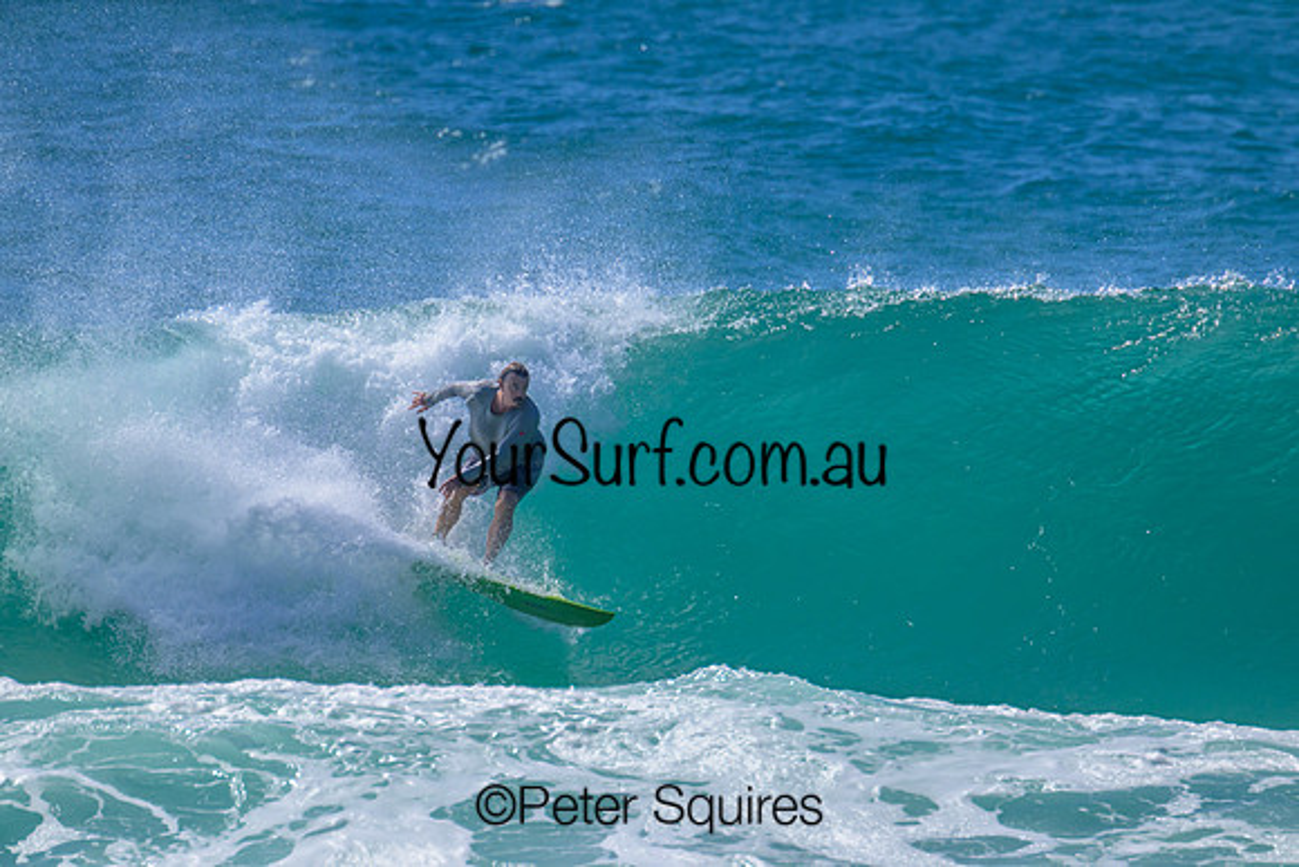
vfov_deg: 1.7
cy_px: 434
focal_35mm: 800
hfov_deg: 2.6
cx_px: 650
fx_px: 28872
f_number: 11
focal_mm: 800
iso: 900
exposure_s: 1/2000
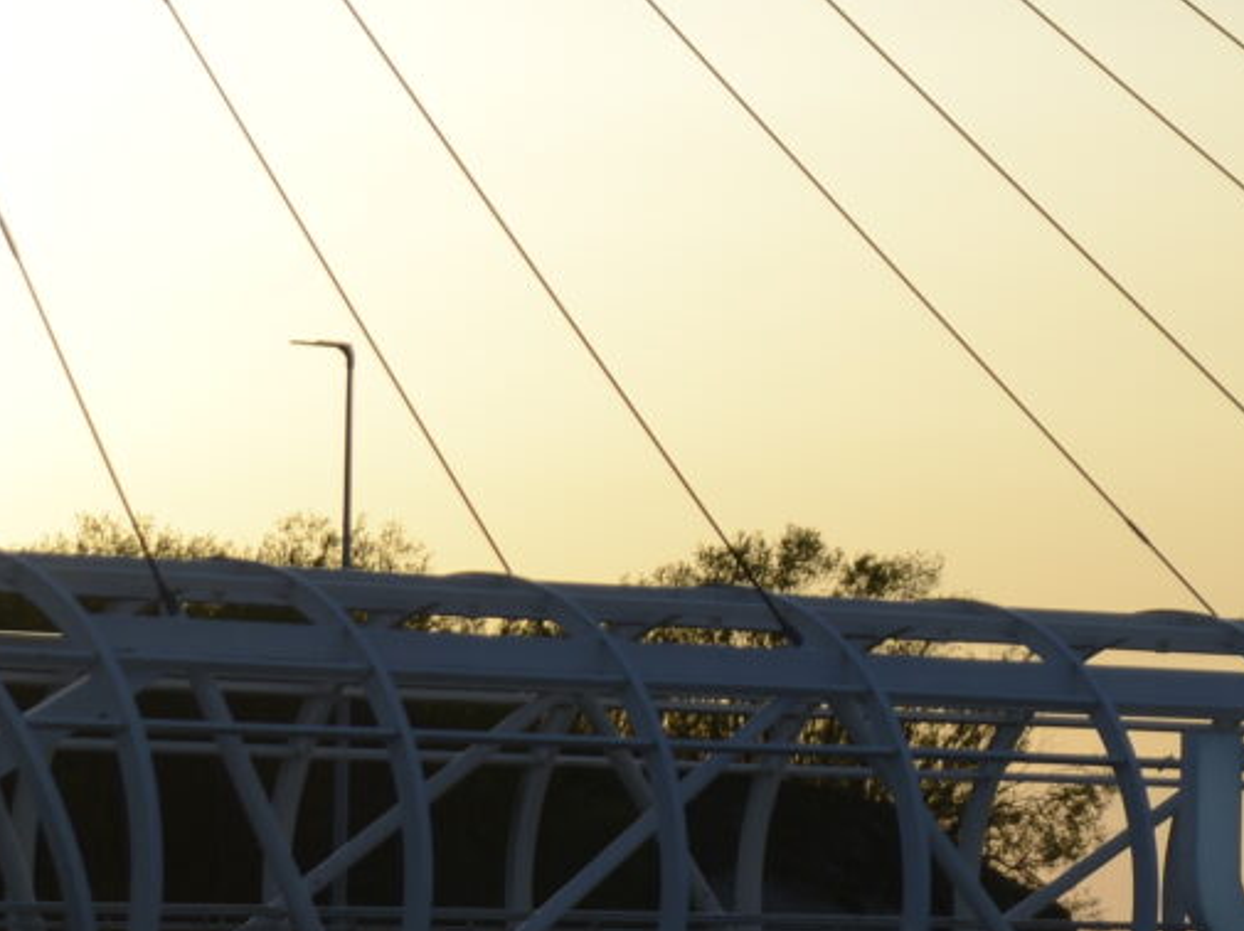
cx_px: 1510
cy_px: 839
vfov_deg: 6.1
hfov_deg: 8.0
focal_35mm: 244
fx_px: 8762
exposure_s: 1/1600
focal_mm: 50
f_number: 3.5
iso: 125
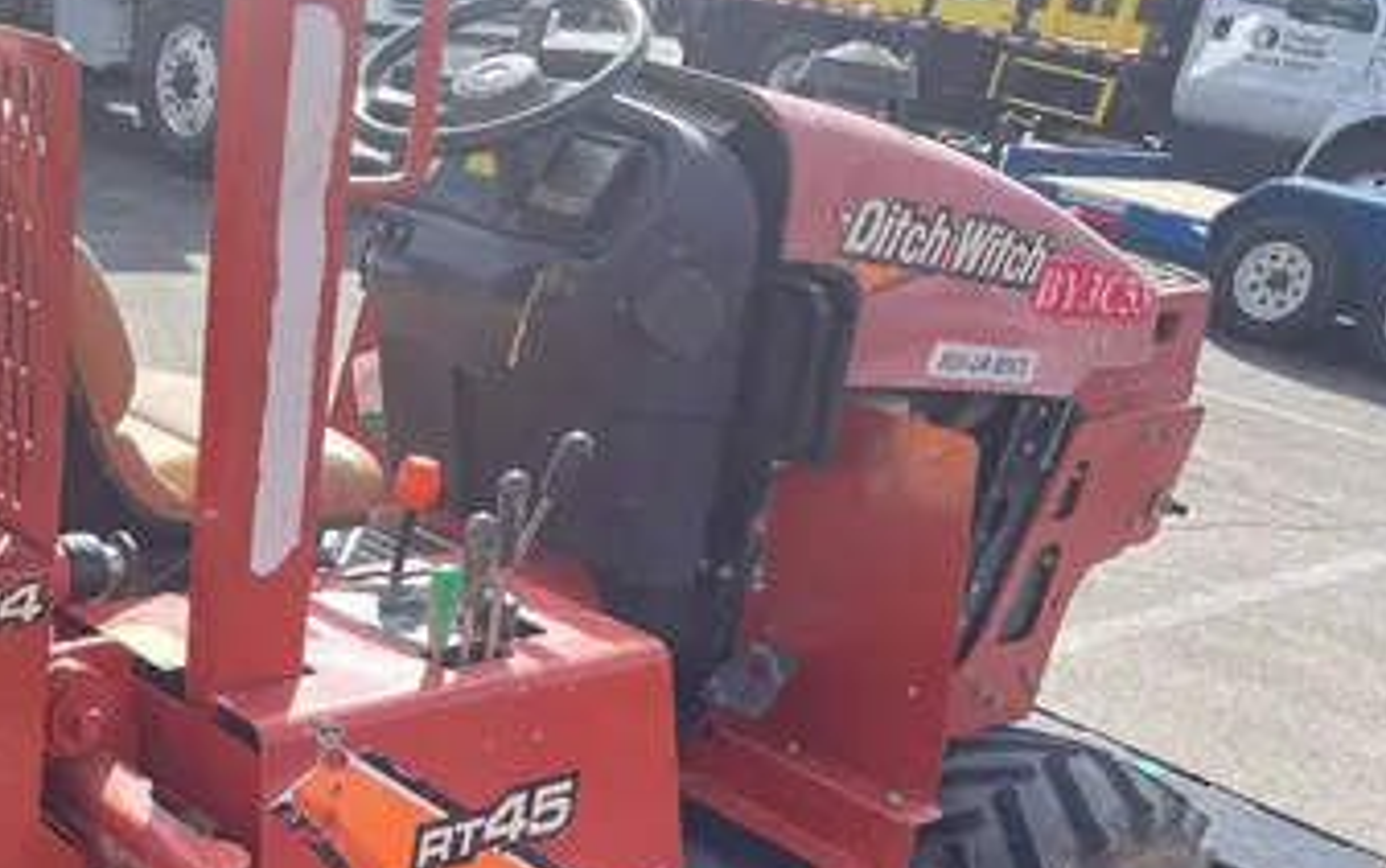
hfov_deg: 42.5
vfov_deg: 27.6
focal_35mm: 45
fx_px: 1701
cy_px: 784
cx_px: 296
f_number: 1.6
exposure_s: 1/997
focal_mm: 4.2
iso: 32
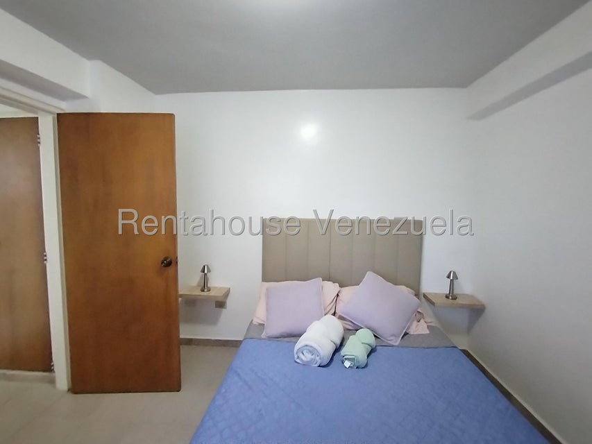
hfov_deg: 91.0
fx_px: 291
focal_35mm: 17
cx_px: 296
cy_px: 222
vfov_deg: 74.7
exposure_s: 1/20
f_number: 2.2
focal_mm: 1.42
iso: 856
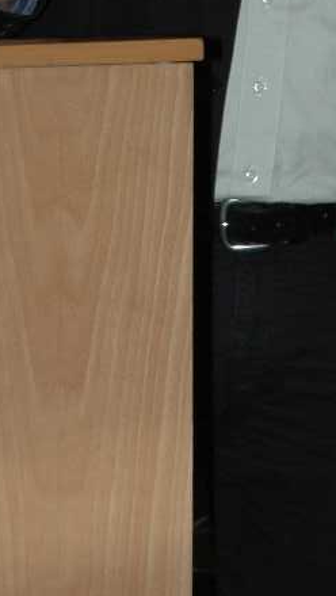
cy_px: -149
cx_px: 203
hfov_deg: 2.0
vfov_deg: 3.5
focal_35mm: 622
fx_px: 9837
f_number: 6
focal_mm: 116
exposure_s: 1/60
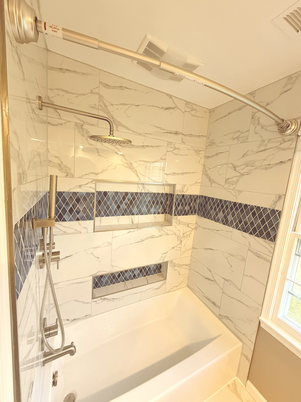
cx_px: 150
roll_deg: -5.6
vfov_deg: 102.1
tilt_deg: -8.7
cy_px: 201
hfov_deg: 85.7
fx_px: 162
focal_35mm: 14
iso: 250
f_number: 2.2
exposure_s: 1/121
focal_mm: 2.22
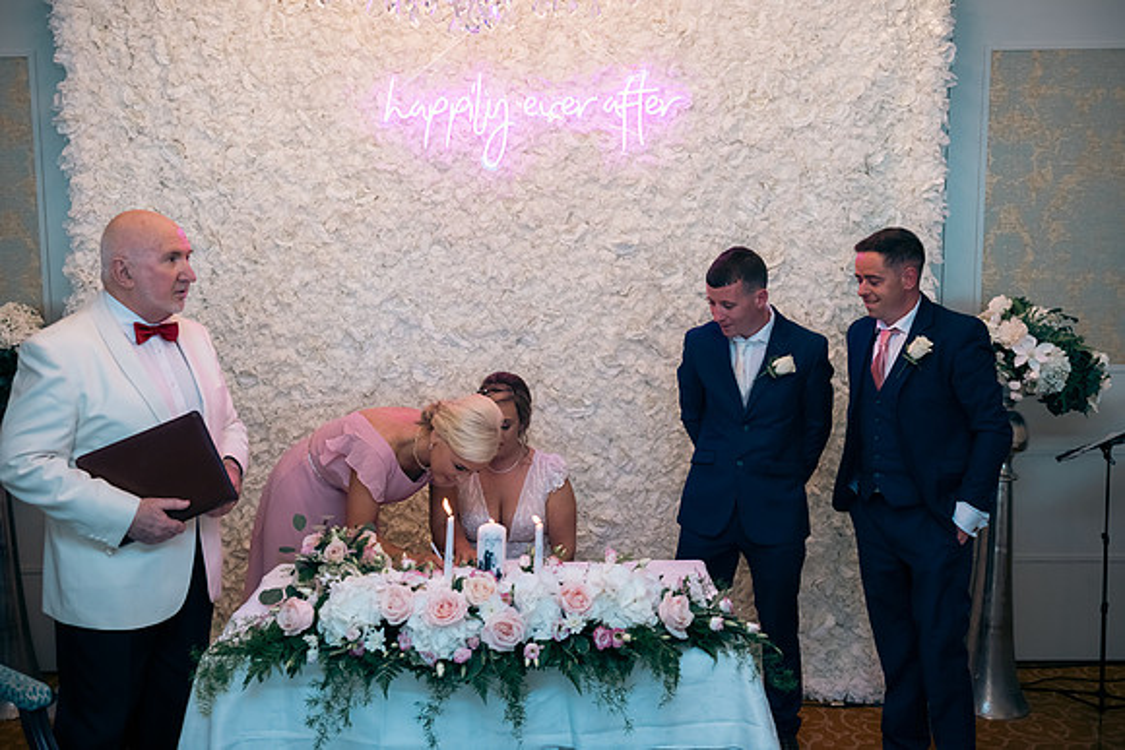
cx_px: 562
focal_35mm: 36
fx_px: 1125
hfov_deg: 53.1
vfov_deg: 36.9
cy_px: 375
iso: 640
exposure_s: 1/160
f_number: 3.5
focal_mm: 36
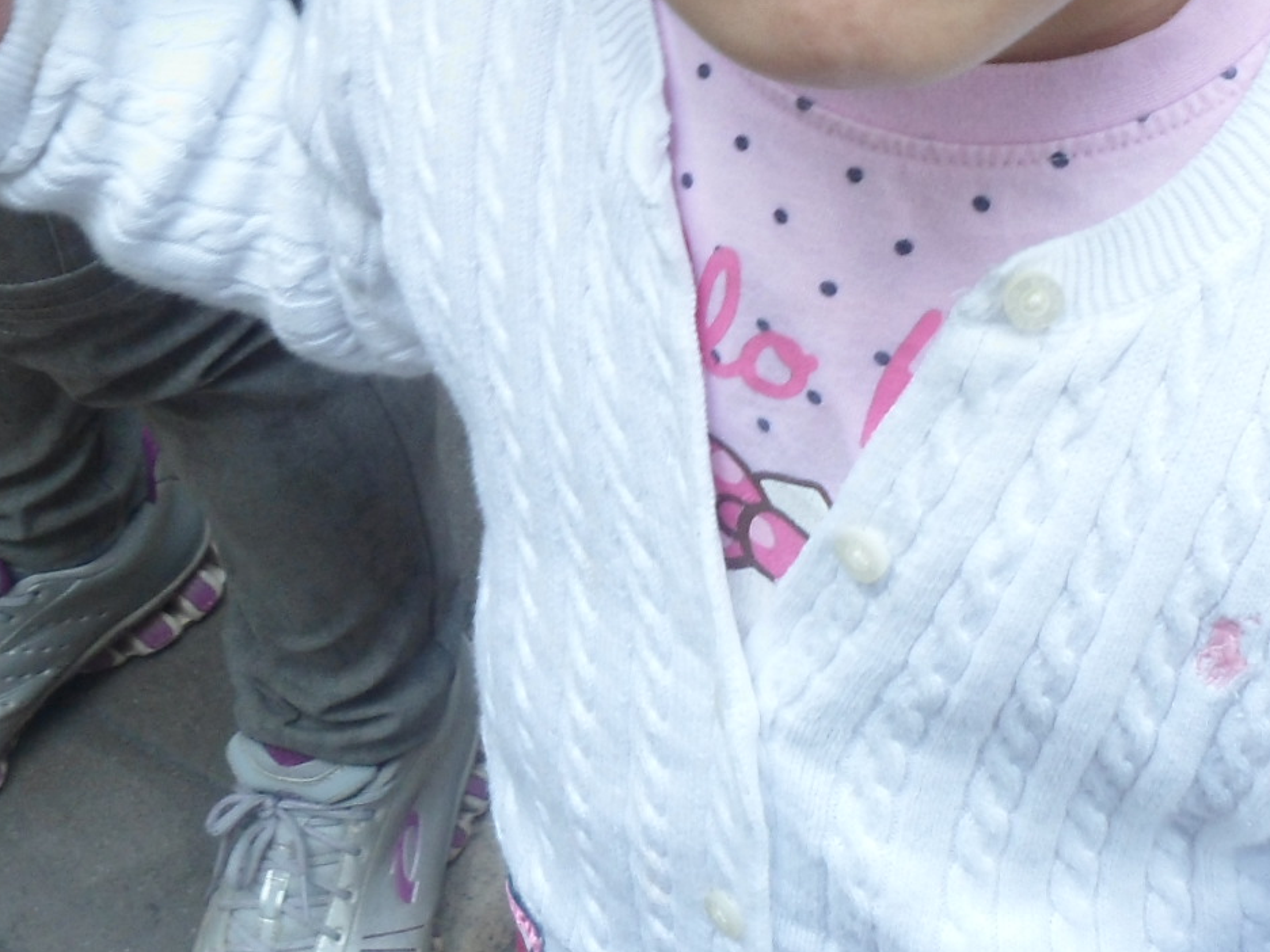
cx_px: 639
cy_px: -144
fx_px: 2642
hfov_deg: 27.0
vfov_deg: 19.4
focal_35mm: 72
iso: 80
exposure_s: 1/45
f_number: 3.3
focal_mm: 4.9
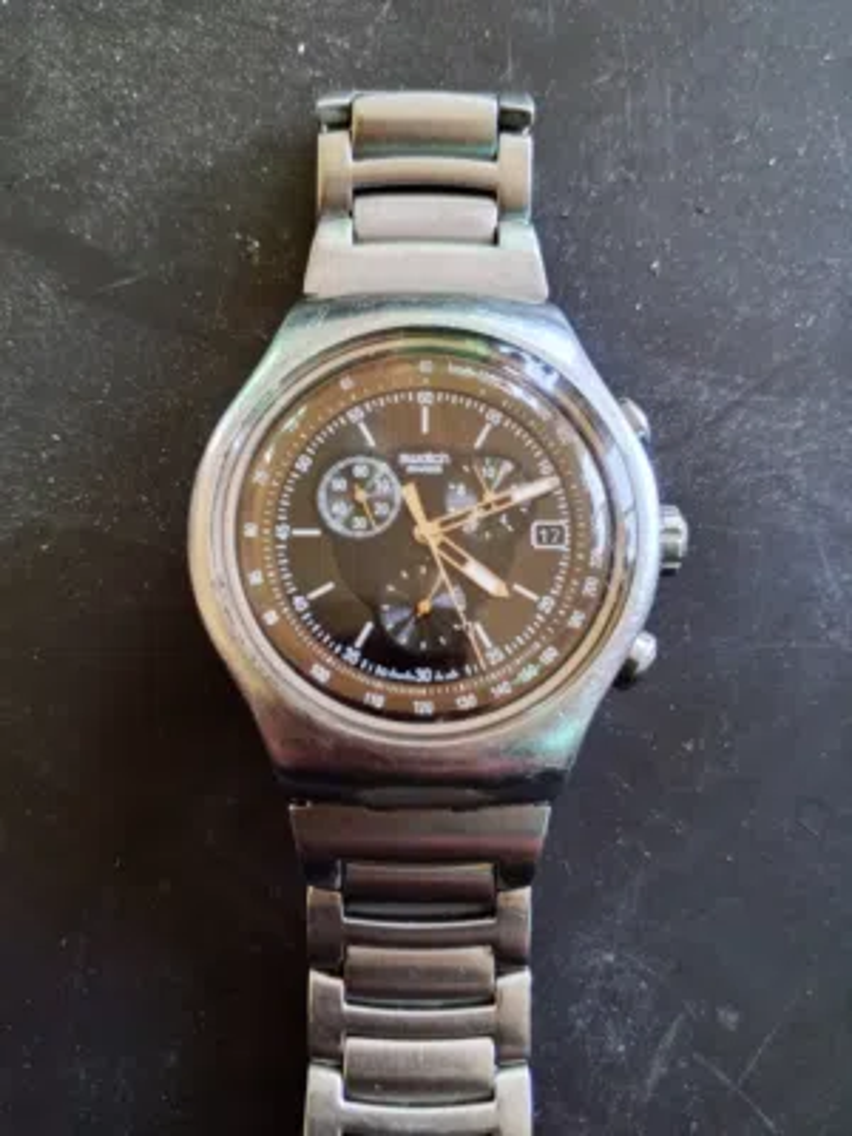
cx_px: 426
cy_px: 568
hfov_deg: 58.9
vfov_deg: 73.9
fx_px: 755
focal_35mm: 23
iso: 1068
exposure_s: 1/33.3
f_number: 1.6
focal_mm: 4.19
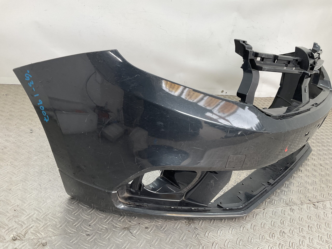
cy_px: 124
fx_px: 278
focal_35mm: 29
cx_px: 166
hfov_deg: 61.7
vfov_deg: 48.2
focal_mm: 3
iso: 25
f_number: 1.8
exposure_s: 1/120
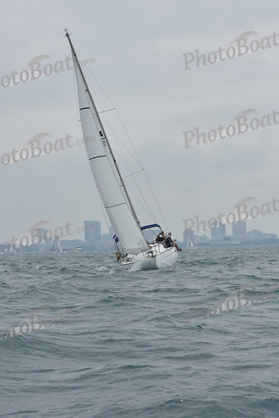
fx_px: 1254
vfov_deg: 18.9
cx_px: 139
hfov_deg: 12.7
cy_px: 183
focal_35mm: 108
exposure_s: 1/800
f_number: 10
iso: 250
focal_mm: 92
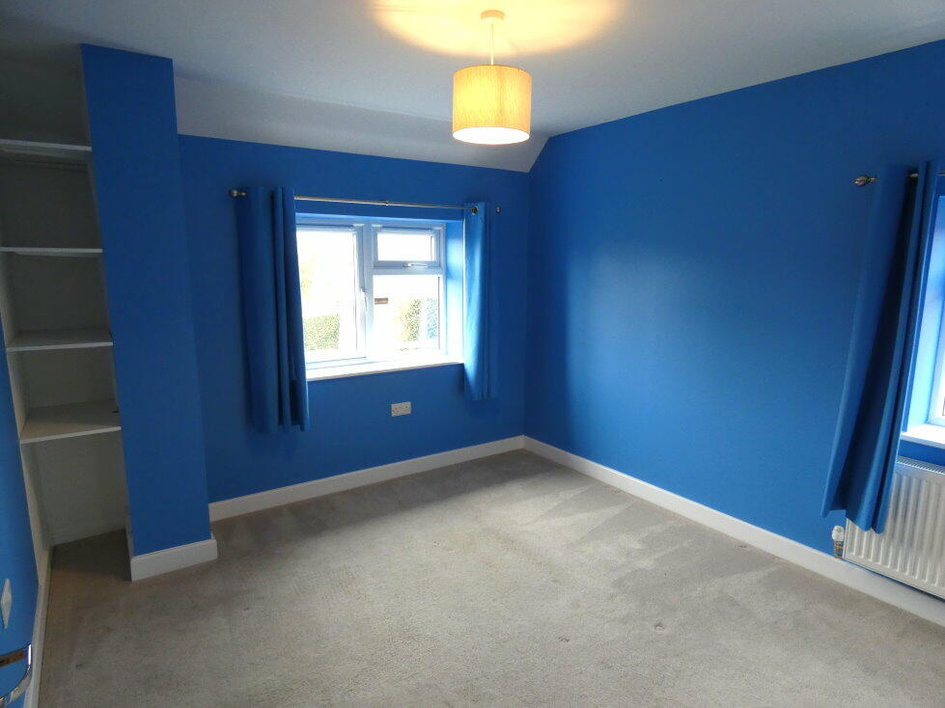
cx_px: 472
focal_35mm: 20
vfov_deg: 66.0
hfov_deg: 81.8
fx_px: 546
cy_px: 354
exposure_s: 1/60
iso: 320
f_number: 2.8
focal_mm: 3.6
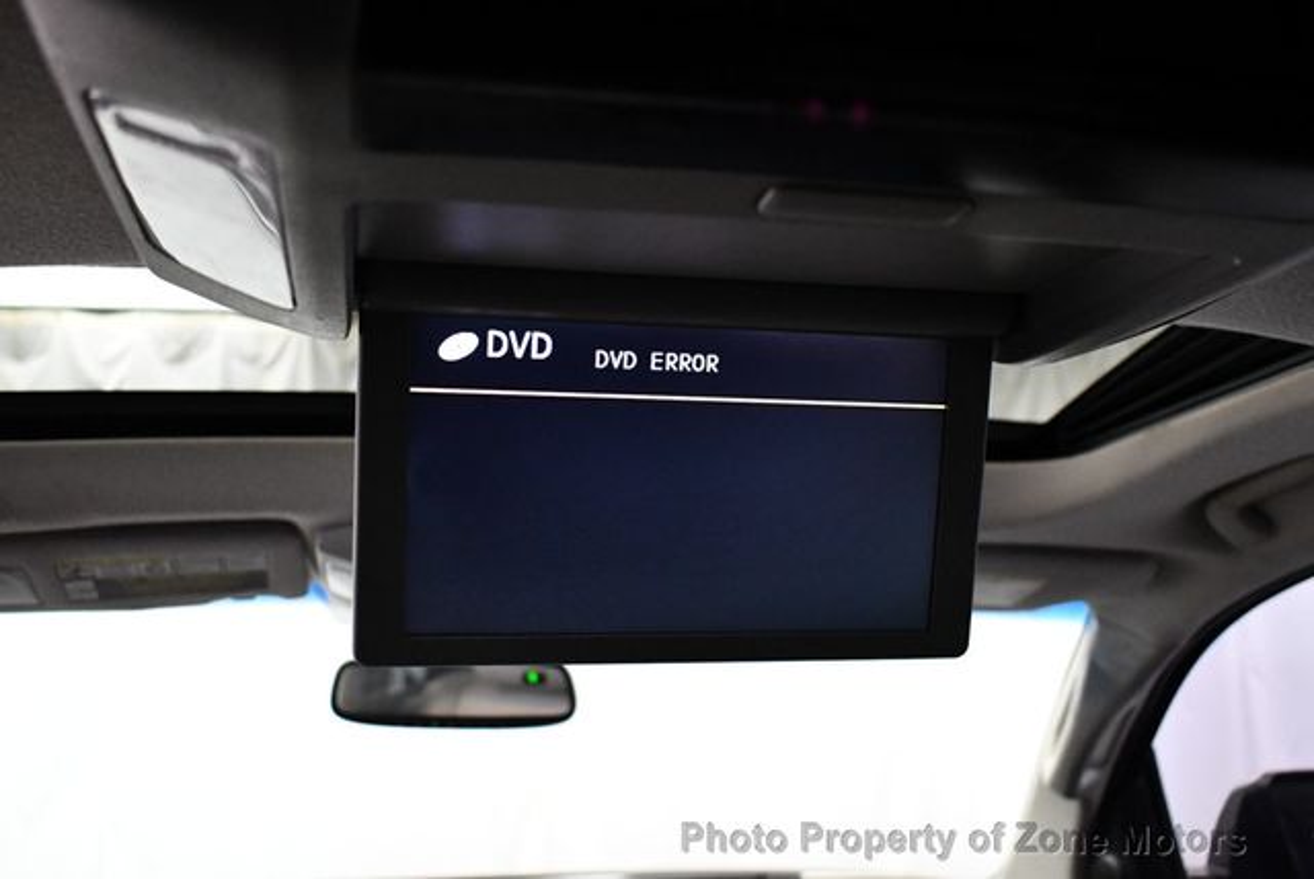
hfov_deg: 53.1
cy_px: 440
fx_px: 1315
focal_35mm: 36
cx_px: 657
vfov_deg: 36.9
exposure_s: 1/60
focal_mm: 18
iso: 3200
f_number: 3.5
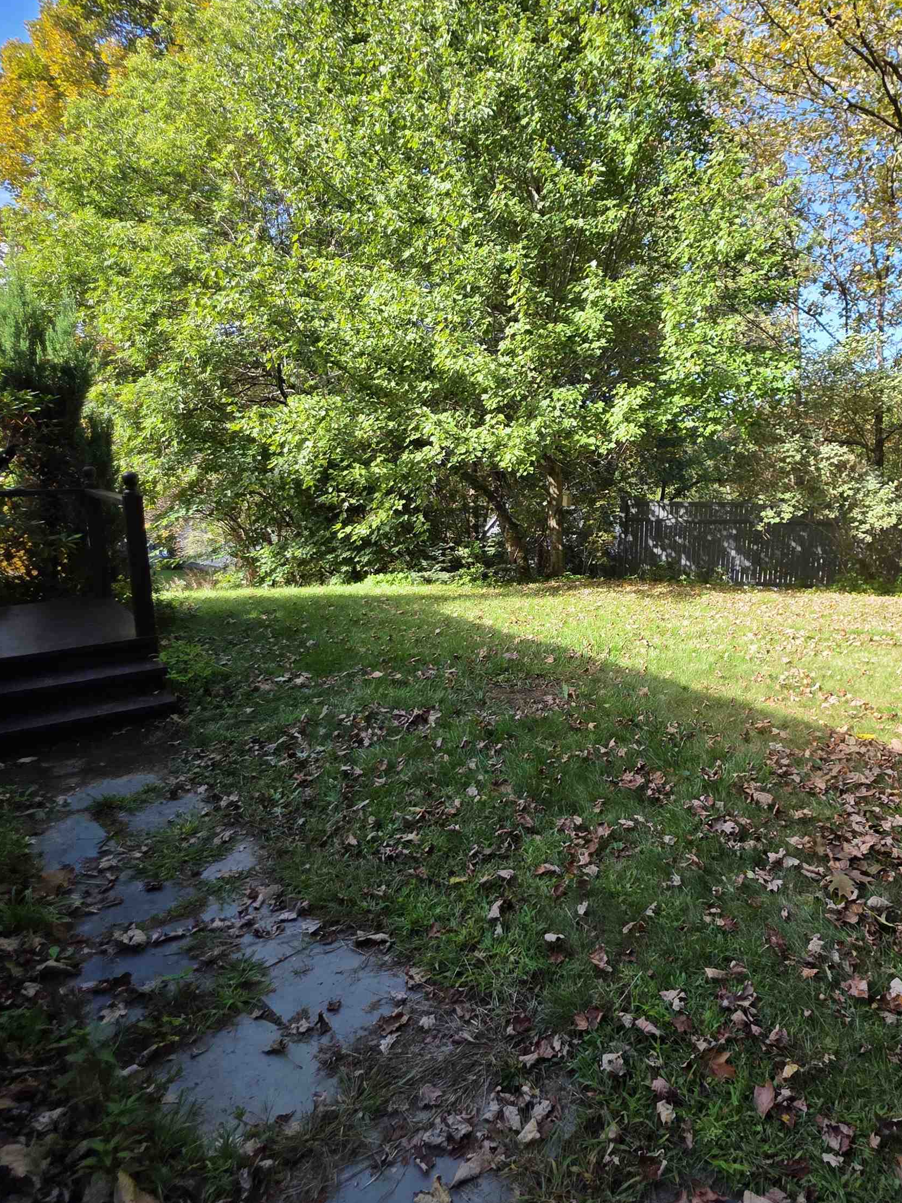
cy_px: 593
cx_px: 579
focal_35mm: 18
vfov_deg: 87.8
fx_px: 625
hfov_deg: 70.1
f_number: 1.9
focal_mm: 2.2
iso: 40
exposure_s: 1/514
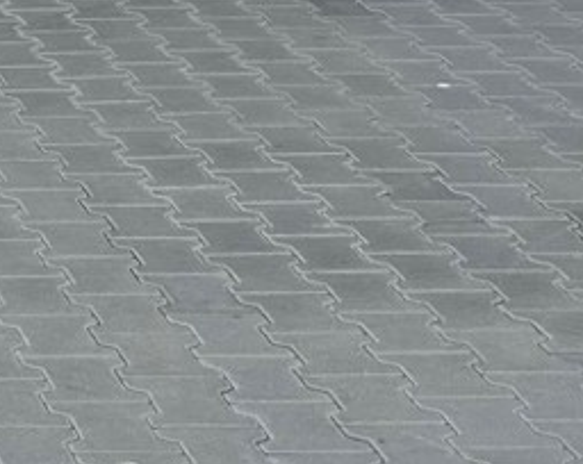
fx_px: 3032
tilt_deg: +6.4
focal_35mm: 176
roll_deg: +0.0
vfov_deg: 7.1
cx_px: -599
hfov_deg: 10.1
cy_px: -1256
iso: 80
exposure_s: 1/872
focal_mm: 6.86
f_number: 1.78
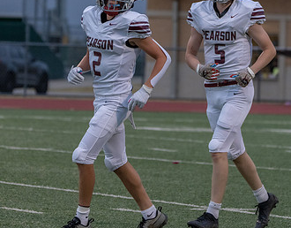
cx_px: 132
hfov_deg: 5.0
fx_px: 3312
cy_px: 89
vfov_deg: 3.9
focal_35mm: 388
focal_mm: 200
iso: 3200
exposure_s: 1/1000
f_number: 5.6
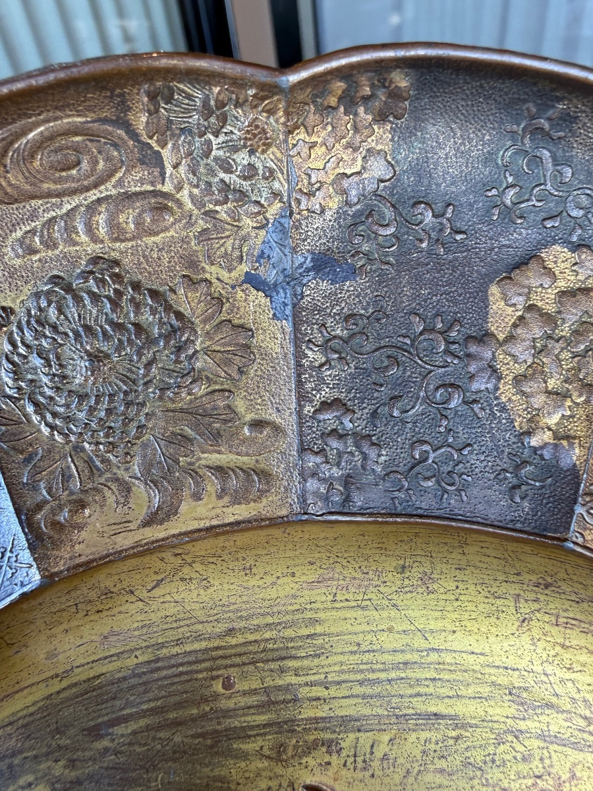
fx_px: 548
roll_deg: +8.1
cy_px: 396
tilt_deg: -37.9
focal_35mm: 24
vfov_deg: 71.6
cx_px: 296
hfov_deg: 56.8
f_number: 2.2
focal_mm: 2.22
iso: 64
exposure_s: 1/99
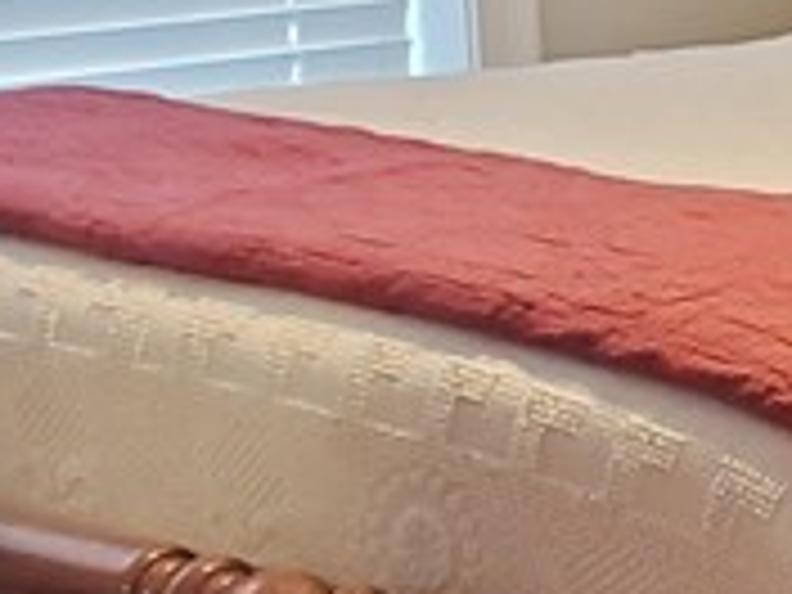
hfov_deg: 11.7
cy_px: 621
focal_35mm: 151
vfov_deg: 9.7
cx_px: 1598
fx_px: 3455
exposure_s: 1/40
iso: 500
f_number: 2.4
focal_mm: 4.3
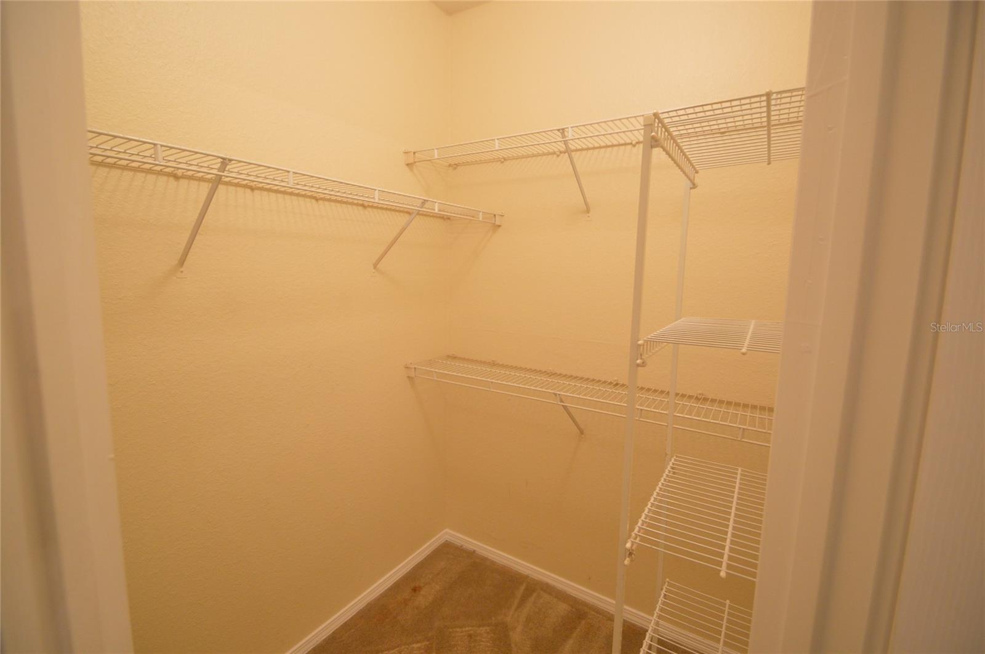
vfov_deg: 77.2
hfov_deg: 100.5
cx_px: 492
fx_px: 410
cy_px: 327
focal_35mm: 15
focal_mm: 10
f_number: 3.5
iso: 900
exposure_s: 1/60
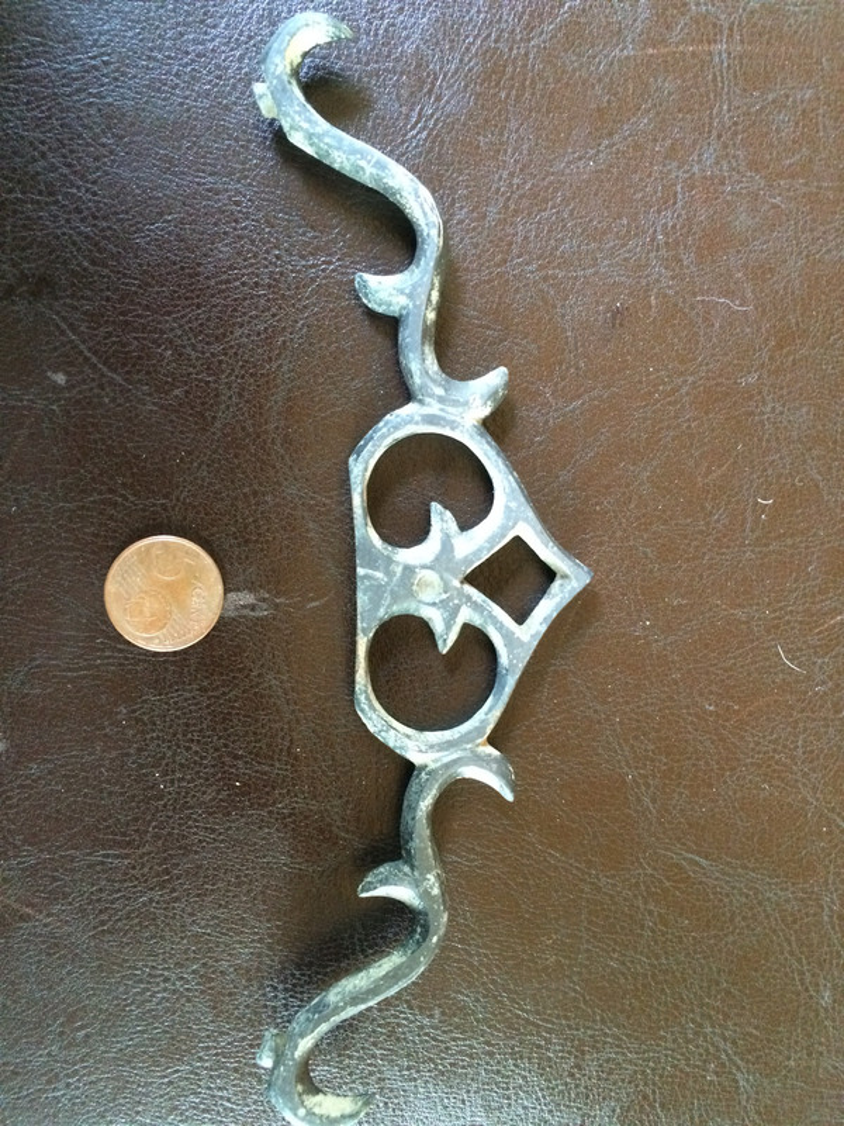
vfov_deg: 61.7
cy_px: 563
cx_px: 422
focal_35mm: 29
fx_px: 943
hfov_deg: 48.2
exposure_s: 1/17
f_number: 2.2
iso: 320
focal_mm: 4.15
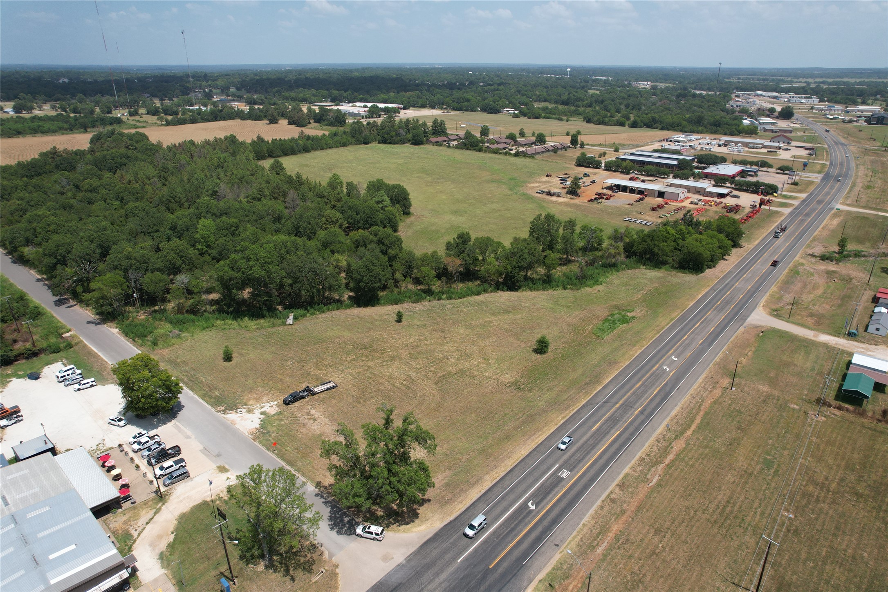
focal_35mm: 22
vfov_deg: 57.2
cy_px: 296
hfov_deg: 78.6
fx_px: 543
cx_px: 444
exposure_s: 1/2000
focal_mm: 8.38
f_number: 2.8
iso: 110
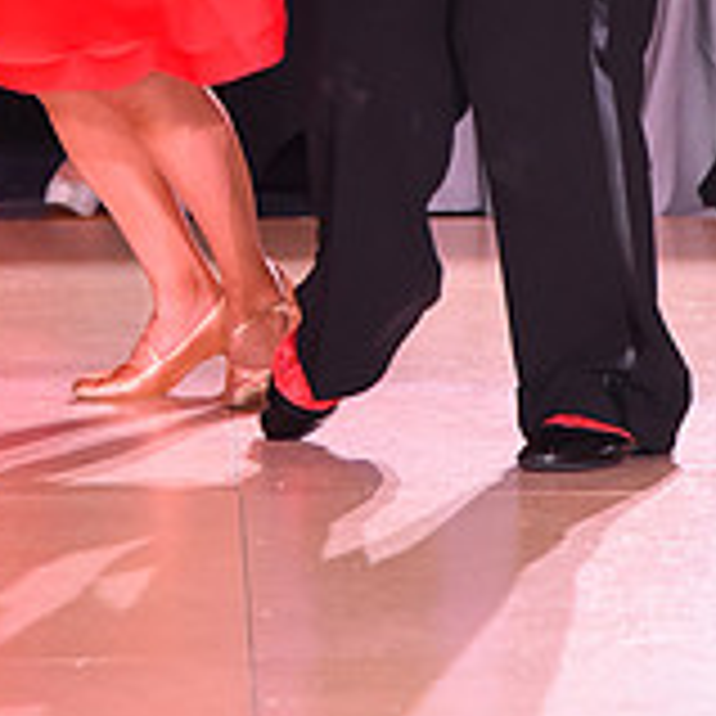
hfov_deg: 4.7
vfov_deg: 4.7
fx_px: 8705
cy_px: -356
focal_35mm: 372
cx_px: 191
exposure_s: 1/250
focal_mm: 120
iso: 2500
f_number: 5.6
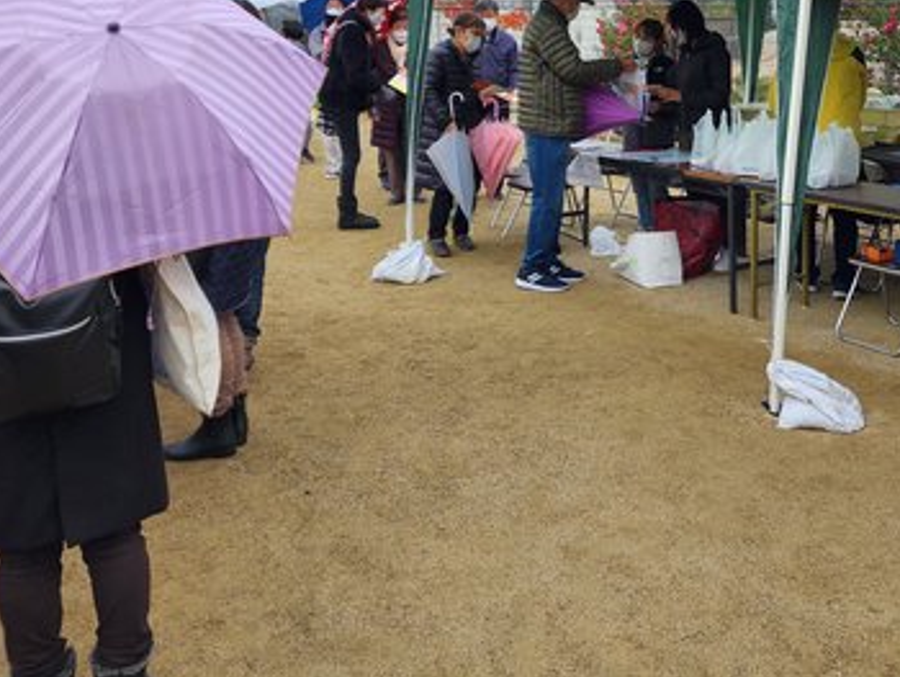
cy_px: 106
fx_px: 1093
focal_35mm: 42
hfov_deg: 43.8
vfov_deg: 33.1
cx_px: 638
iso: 16
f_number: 1.8
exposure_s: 1/180
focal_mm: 6.4
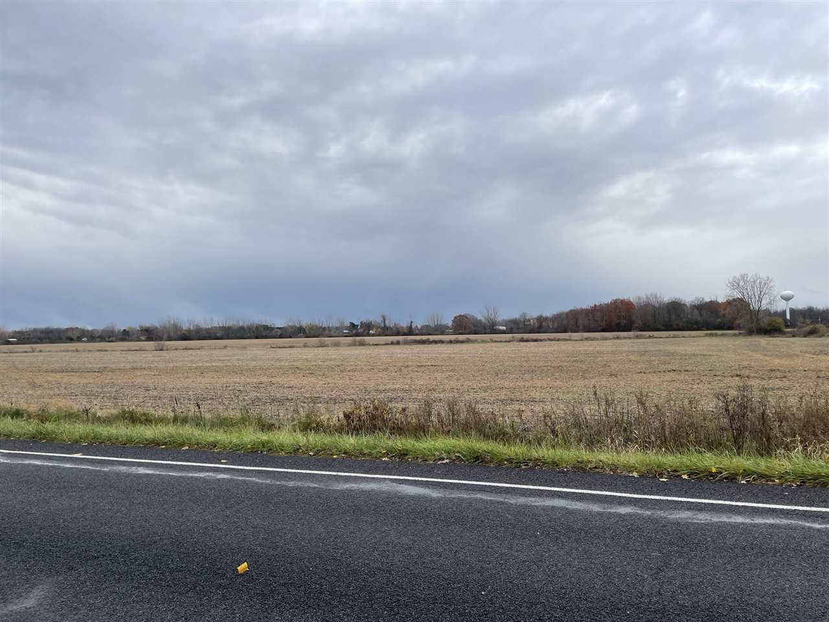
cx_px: 414
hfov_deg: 67.3
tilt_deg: +2.1
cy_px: 311
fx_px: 623
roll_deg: +1.9
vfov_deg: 53.1
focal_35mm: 26
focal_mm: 4.2
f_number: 1.6
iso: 32
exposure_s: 1/1887
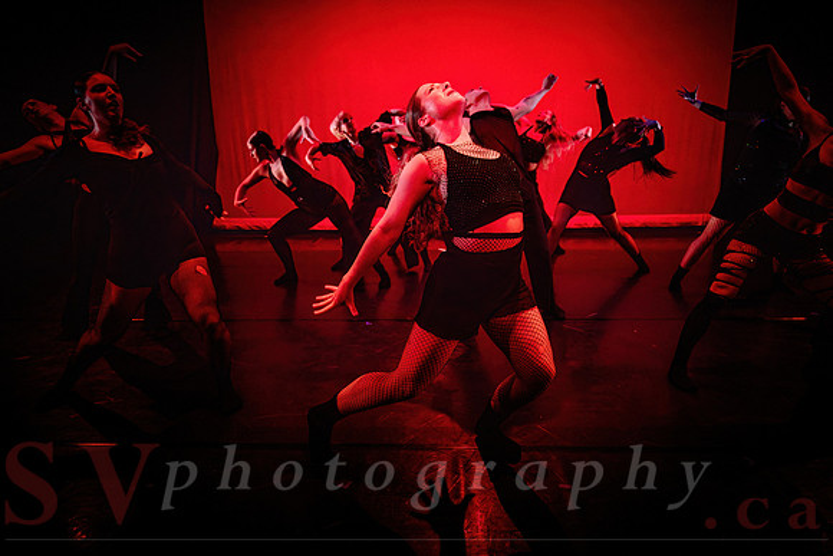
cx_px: 416
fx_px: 567
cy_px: 278
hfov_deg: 72.6
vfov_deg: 52.3
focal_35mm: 24
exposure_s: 1/300
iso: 3200
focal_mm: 24
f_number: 2.8
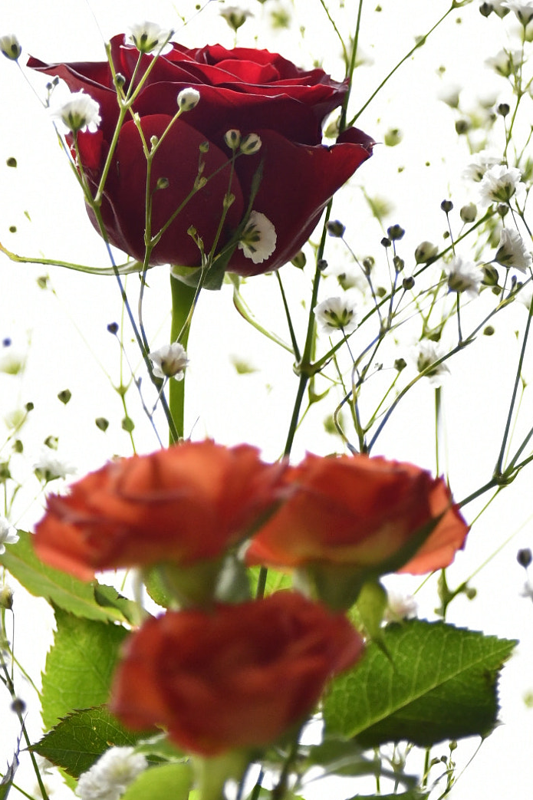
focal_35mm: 310
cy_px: 405
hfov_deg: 4.4
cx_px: 247
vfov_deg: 6.6
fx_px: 6886
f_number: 5
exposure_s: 1/200
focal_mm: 135
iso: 1600
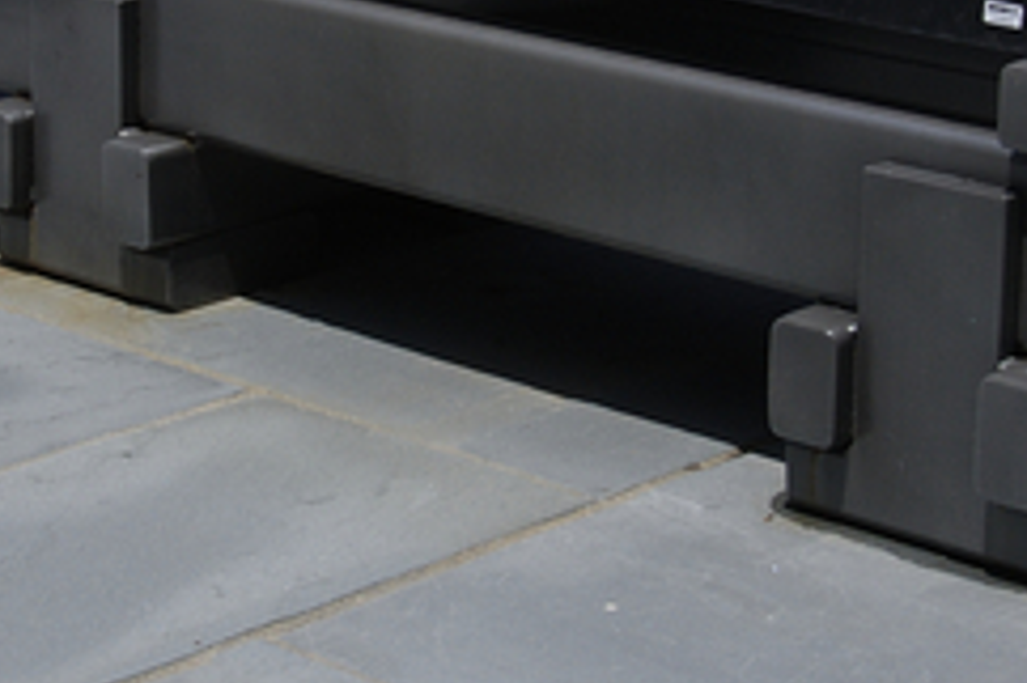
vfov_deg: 12.2
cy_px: 17
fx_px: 3164
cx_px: 365
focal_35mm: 111
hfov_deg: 18.4
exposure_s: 1/125
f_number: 16
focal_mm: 28
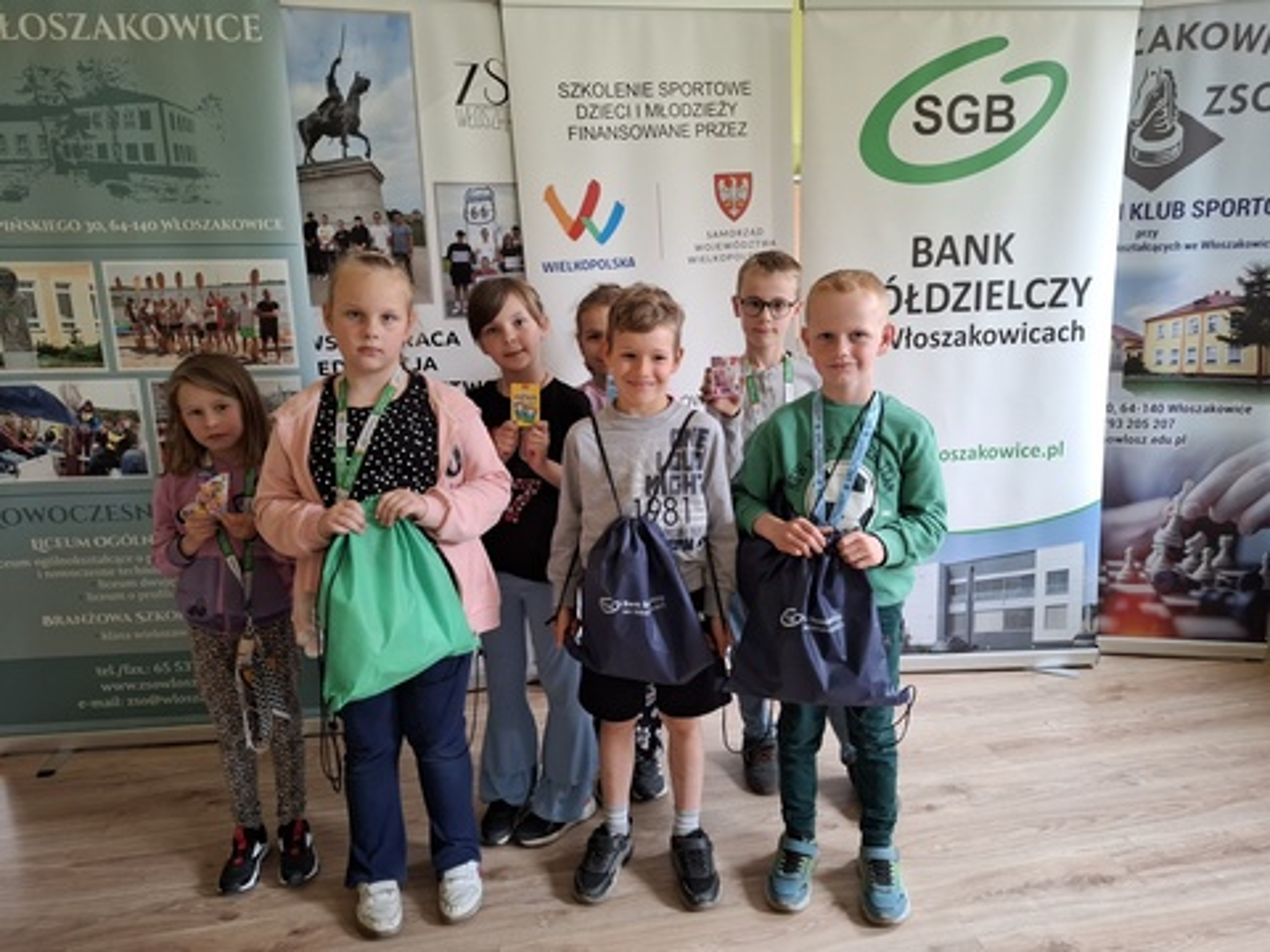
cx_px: 635
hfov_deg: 73.9
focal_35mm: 23
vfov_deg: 58.9
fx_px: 844
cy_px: 476
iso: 200
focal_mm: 5.54
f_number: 1.8
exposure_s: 1/50
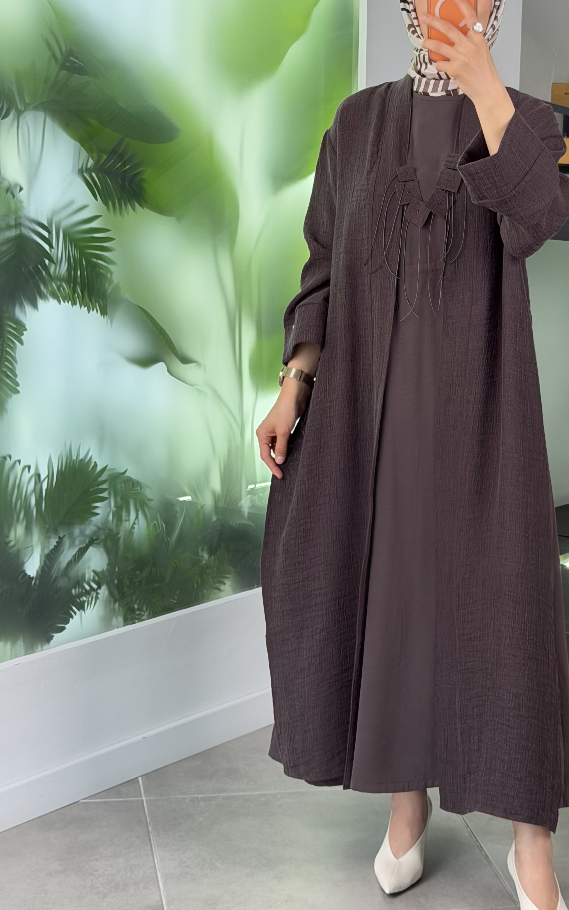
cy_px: 325
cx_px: 449
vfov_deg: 28.5
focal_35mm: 72
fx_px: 1786
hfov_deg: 18.0
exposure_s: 1/100
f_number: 1.78
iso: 50
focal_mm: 6.76
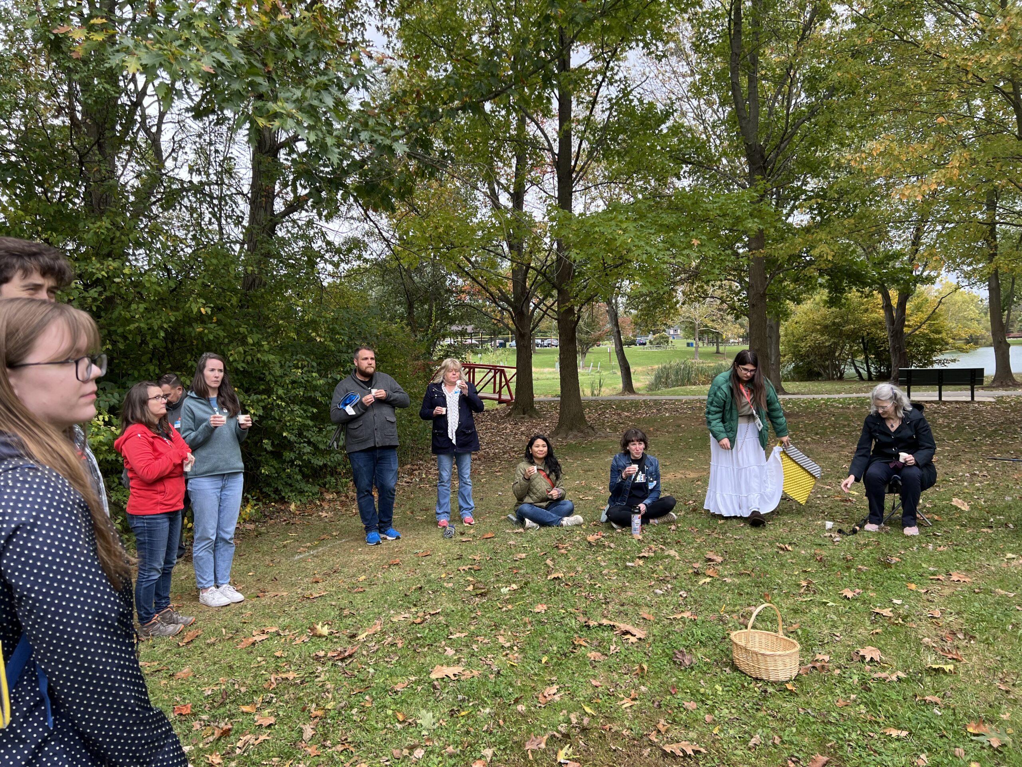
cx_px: 511
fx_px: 768
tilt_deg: -1.2
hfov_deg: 67.3
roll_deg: +1.3
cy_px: 384
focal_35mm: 26
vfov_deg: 53.1
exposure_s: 1/523
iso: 50
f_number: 1.5
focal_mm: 5.7
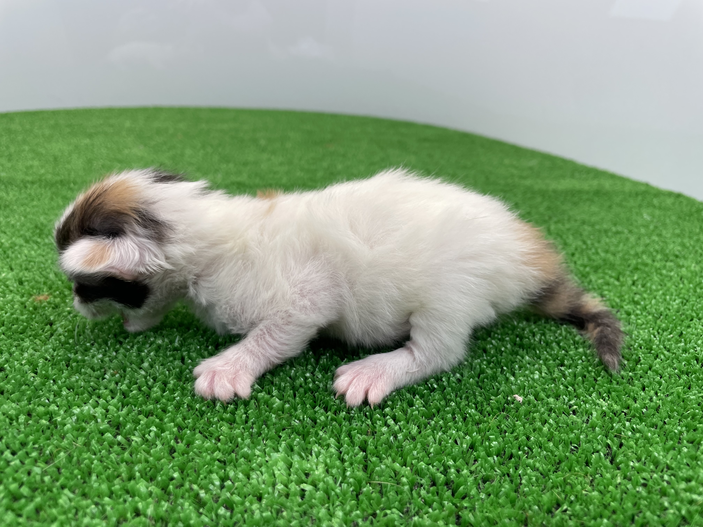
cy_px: 264
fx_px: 528
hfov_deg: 67.3
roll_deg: -2.2
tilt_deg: -21.5
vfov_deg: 53.1
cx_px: 352
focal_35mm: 26
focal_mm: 4.2
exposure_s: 1/137
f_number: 1.6
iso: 32
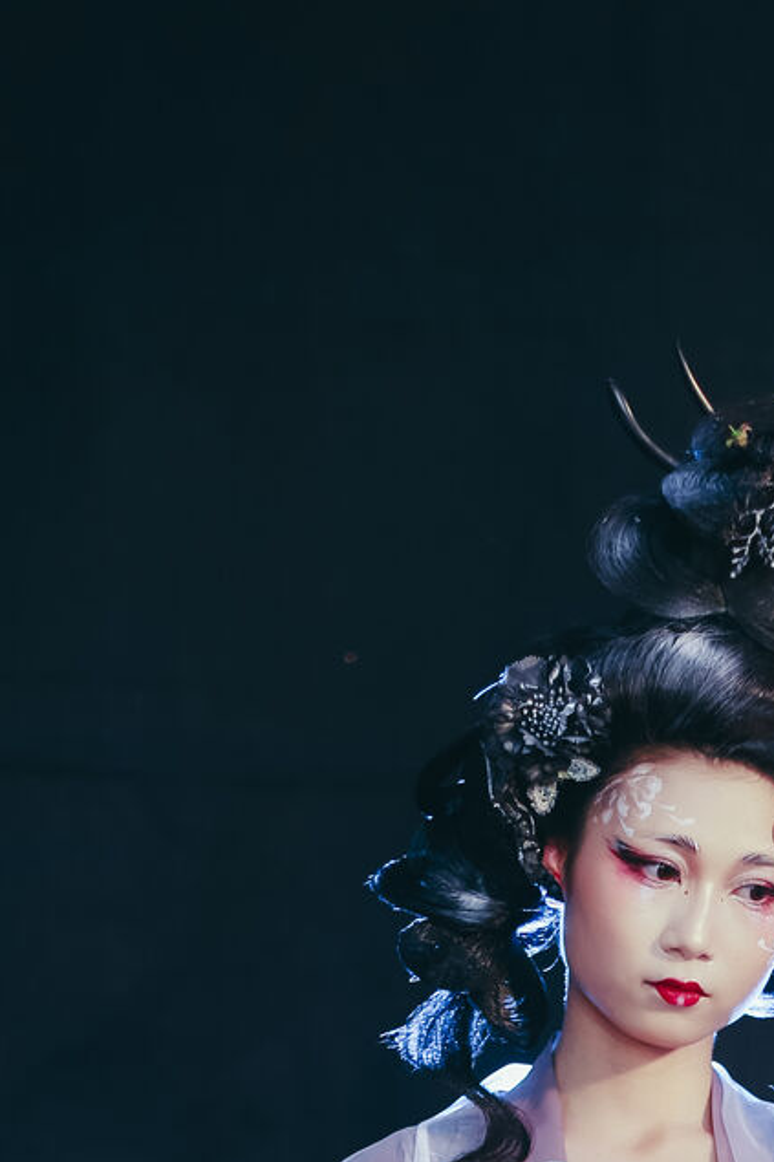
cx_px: 626
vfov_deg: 14.1
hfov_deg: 9.8
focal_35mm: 139
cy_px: 1570
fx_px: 4485
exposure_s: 1/100
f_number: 2
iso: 320
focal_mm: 50
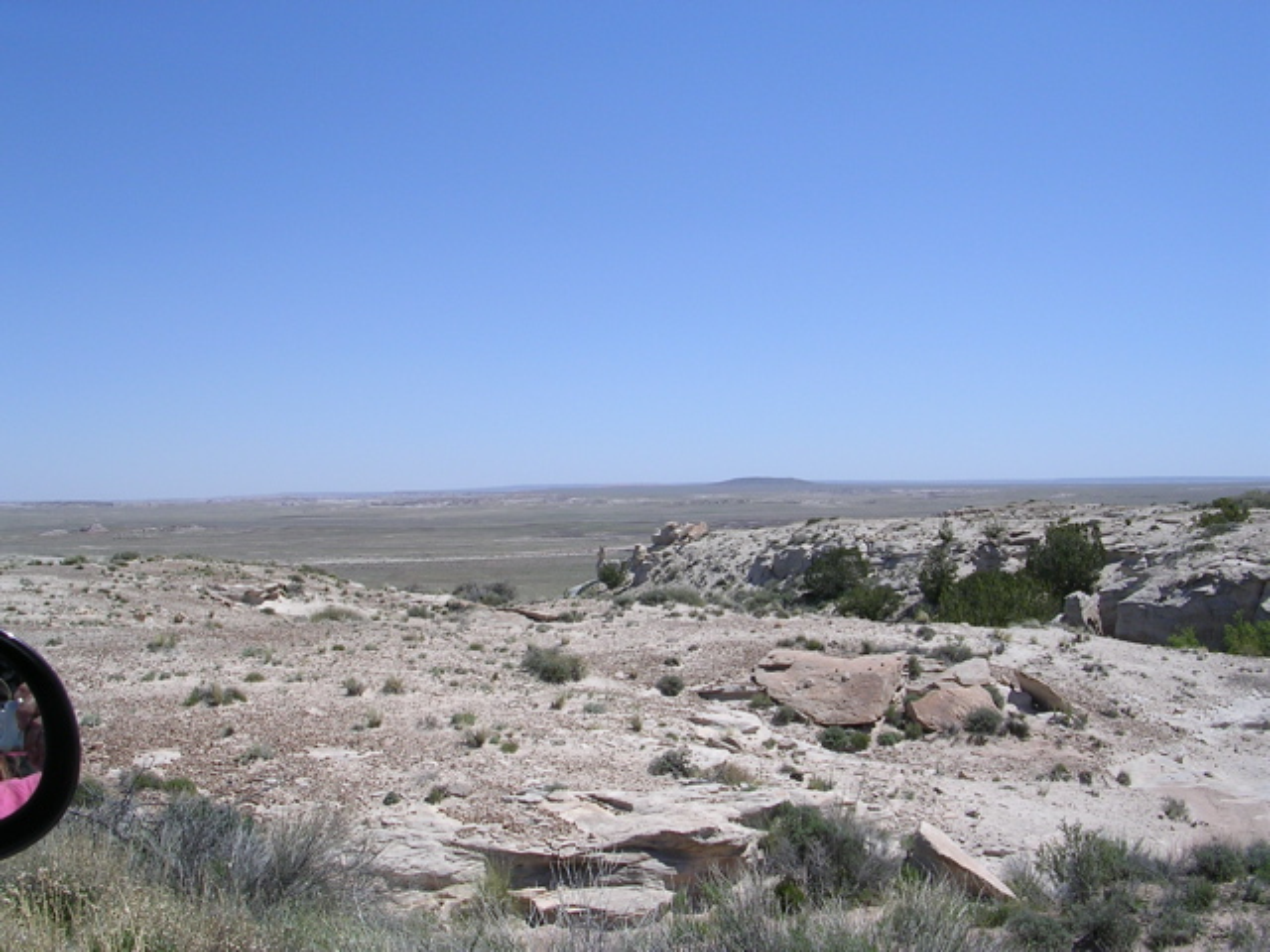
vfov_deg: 37.7
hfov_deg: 49.0
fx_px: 1394
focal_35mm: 38
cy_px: 476
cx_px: 635
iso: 50
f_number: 5.6
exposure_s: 1/420
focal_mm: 5.8
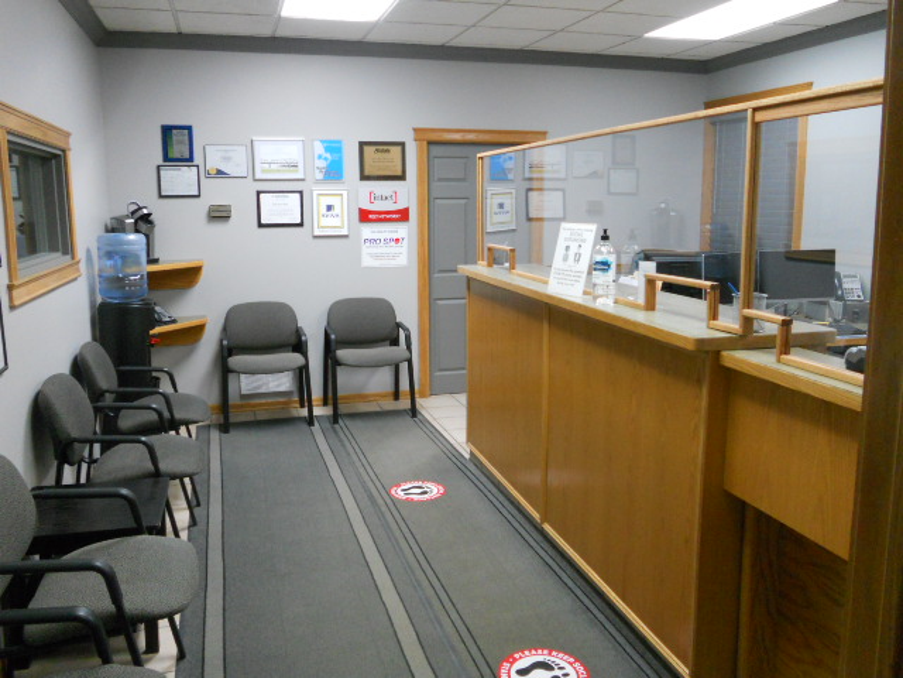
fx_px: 835
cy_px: 339
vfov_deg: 44.2
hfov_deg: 56.8
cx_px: 452
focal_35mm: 32
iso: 400
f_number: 3.5
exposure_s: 1/20
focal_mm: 5.8
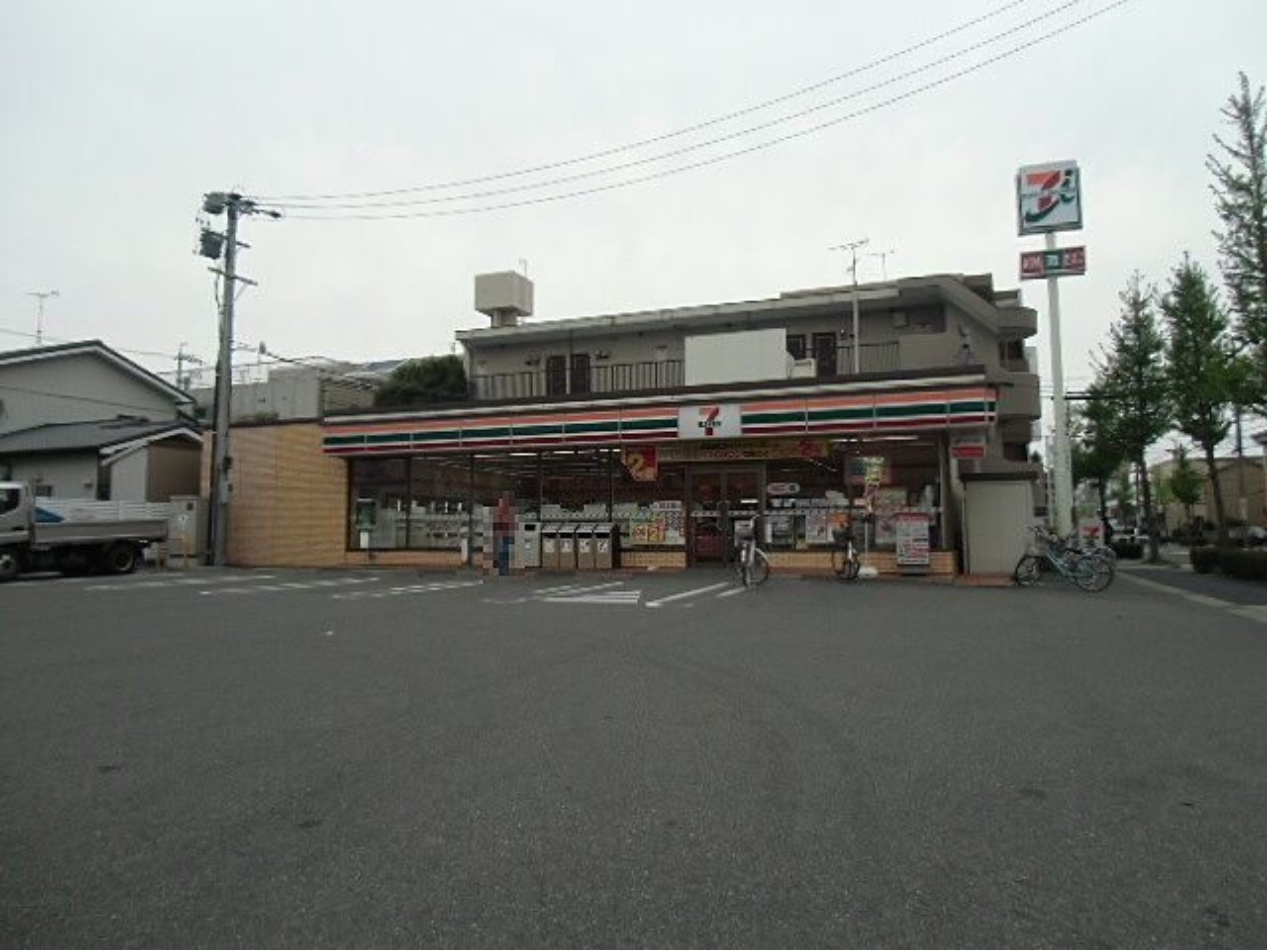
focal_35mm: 24
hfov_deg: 71.6
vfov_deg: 56.8
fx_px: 878
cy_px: 475
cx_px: 634
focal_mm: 4.24
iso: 64
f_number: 3
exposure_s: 1/320
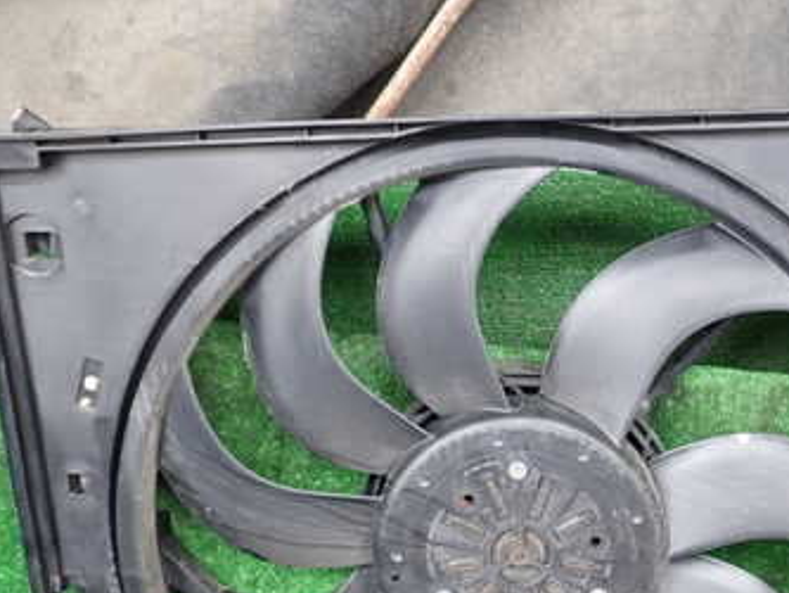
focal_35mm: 54
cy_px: 472
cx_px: 550
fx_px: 1231
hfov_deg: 35.1
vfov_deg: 26.6
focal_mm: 5.4
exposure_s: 1/60
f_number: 2.3
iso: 100
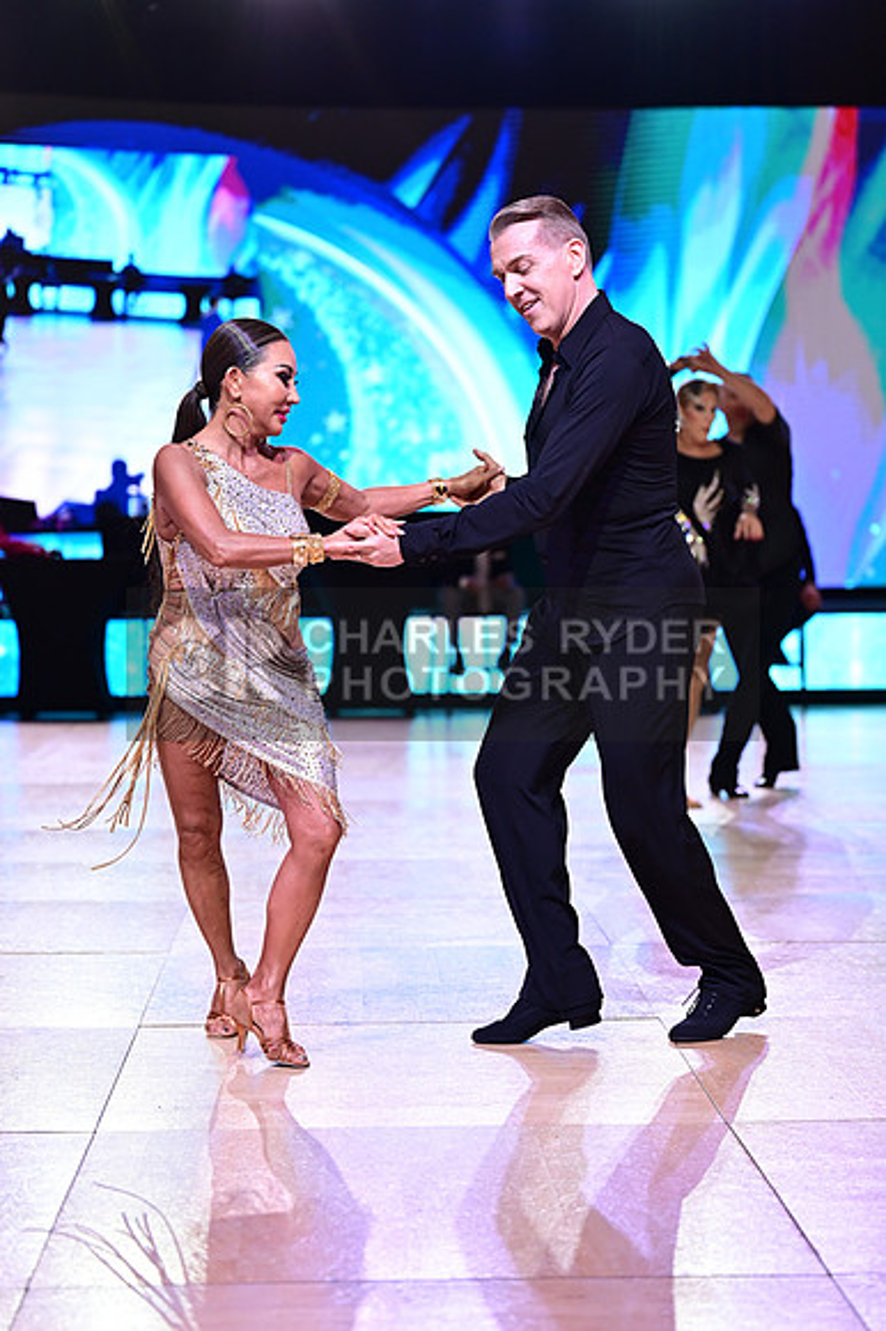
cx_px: 443
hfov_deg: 17.5
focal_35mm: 78
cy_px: 666
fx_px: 2883
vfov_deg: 26.0
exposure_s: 1/640
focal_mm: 78
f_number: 2.8
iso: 1600
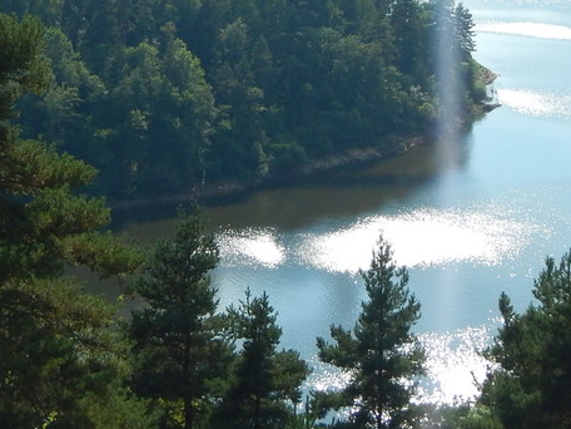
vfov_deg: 11.1
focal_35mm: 132
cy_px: -9
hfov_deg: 14.9
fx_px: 2177
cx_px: 337
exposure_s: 1/800
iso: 125
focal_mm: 8.4
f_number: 4.1
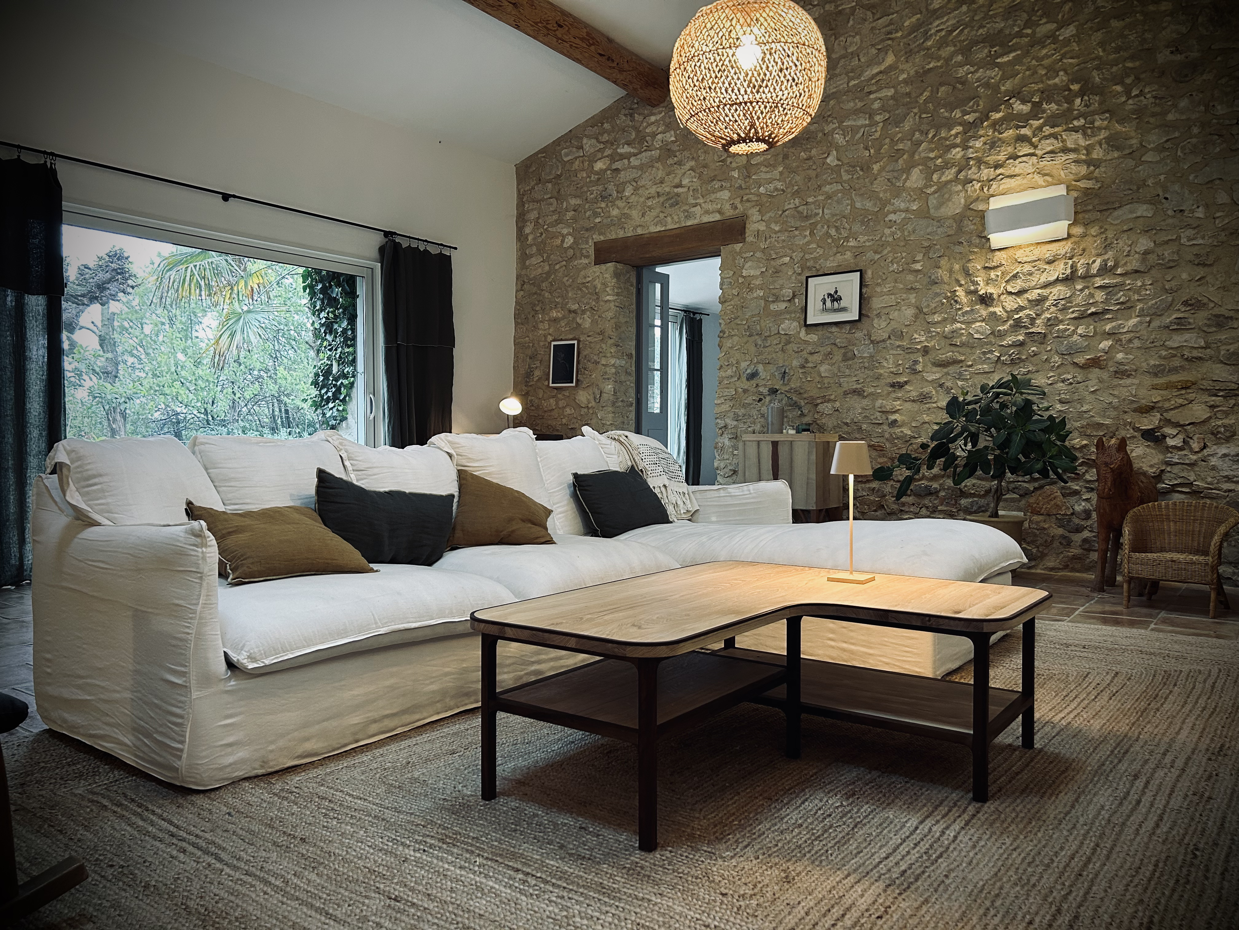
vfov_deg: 53.1
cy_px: 465
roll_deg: +0.4
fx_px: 931
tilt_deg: -1.2
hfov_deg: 67.3
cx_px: 620
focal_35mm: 26
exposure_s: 1/50
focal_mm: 5.7
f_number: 1.5
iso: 160
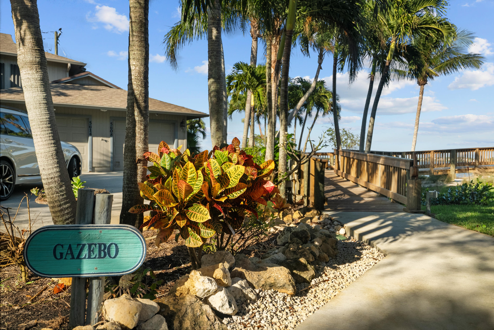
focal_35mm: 29
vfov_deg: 45.0
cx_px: 247
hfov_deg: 63.6
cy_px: 165
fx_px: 398
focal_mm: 29
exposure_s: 1/5000
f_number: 4
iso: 2000
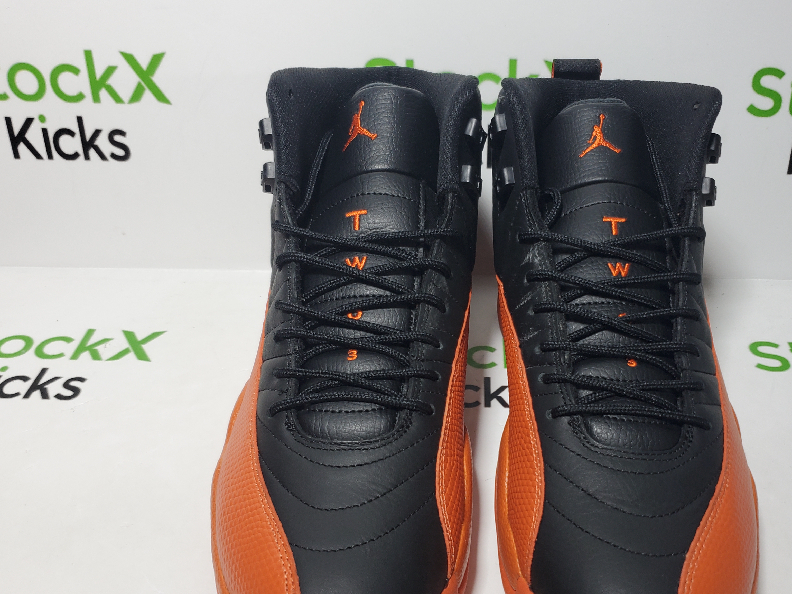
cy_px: 348
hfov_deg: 53.3
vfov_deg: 41.6
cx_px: 502
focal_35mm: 34
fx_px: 778
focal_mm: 4.3
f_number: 1.5
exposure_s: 1/314
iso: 50
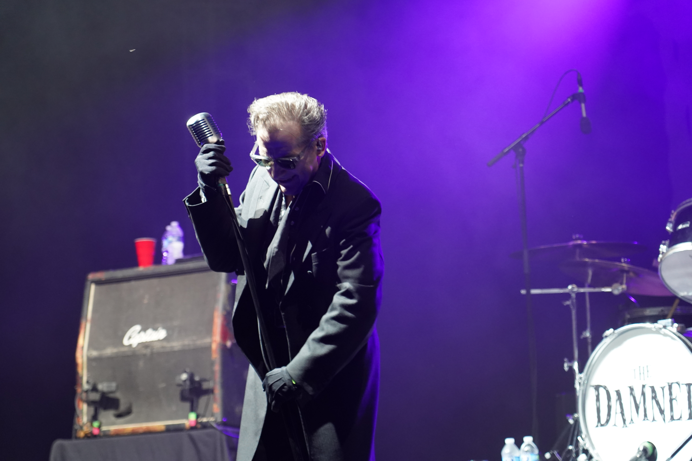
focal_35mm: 105
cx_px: 346
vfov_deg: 13.0
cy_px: 230
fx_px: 2018
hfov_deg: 19.5
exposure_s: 1/160
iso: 5000
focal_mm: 105
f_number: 4
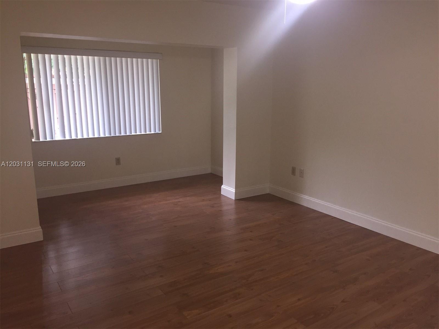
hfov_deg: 61.7
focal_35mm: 29
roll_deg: +0.0
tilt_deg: -11.8
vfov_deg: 48.2
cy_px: 164
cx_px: 220
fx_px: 368
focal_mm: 4.15
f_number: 2.2
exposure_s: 1/30
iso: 64
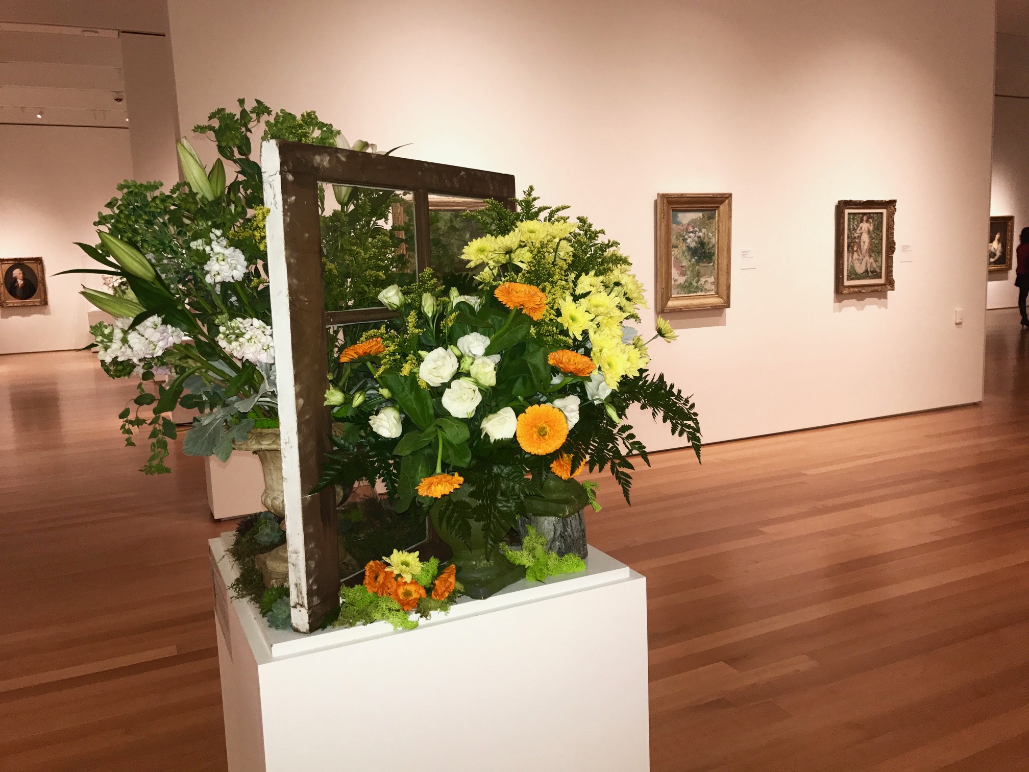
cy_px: 386
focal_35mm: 28
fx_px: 832
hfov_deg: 63.4
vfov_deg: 49.7
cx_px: 514
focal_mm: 3.99
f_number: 1.8
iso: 40
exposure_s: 1/30
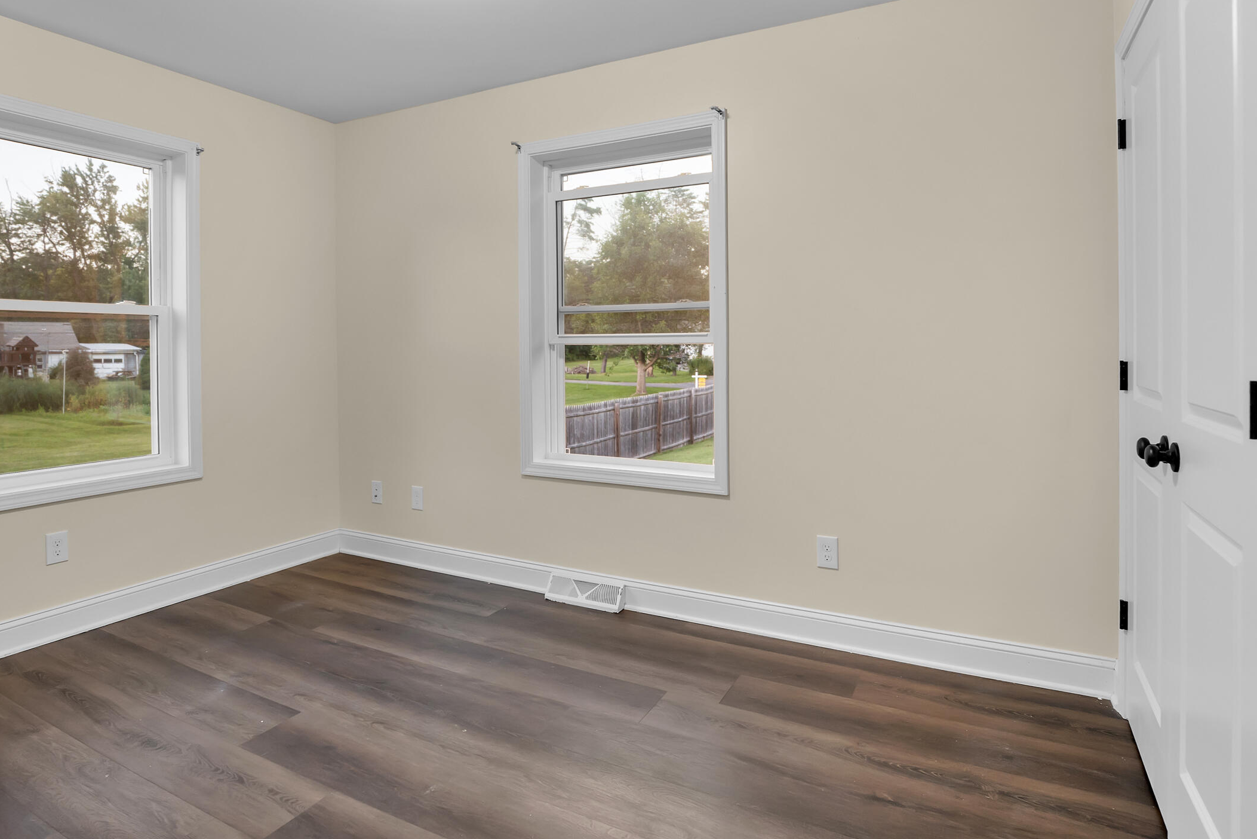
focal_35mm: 19
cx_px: 597
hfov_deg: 86.8
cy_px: 386
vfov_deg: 64.5
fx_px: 663
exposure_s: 1/10
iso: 250
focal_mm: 16
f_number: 4
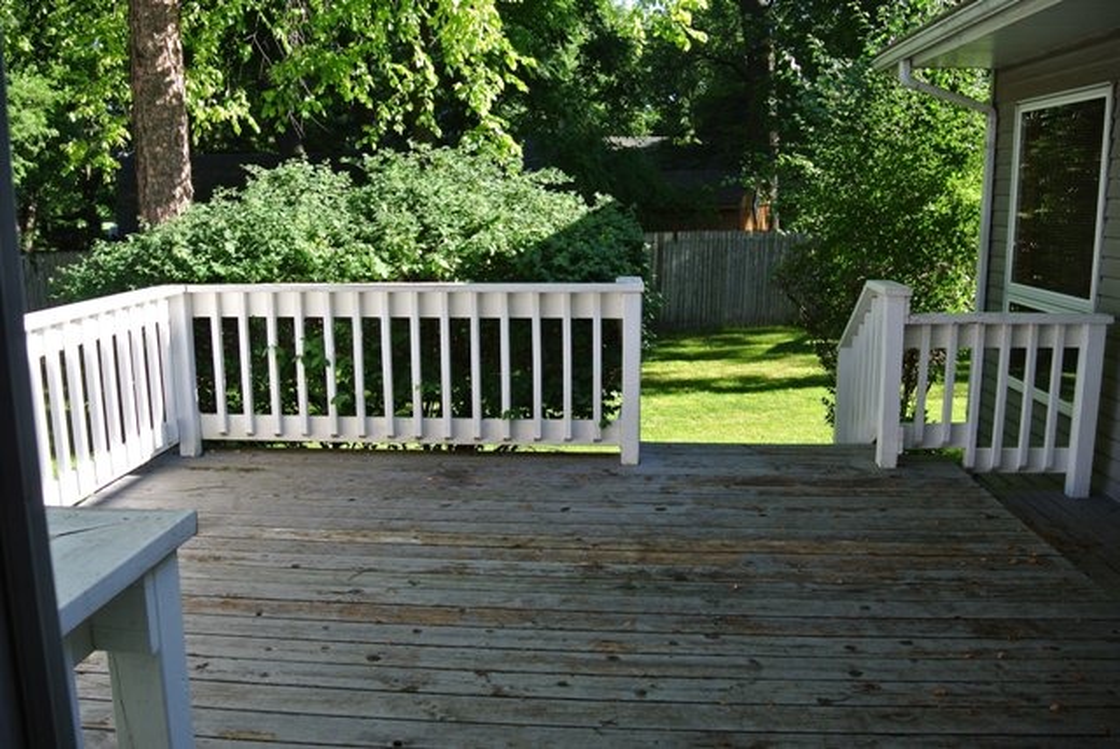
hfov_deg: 63.6
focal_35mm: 29
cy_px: 374
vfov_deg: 45.0
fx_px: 903
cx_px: 560
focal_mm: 11
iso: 125
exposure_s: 1/250
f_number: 4
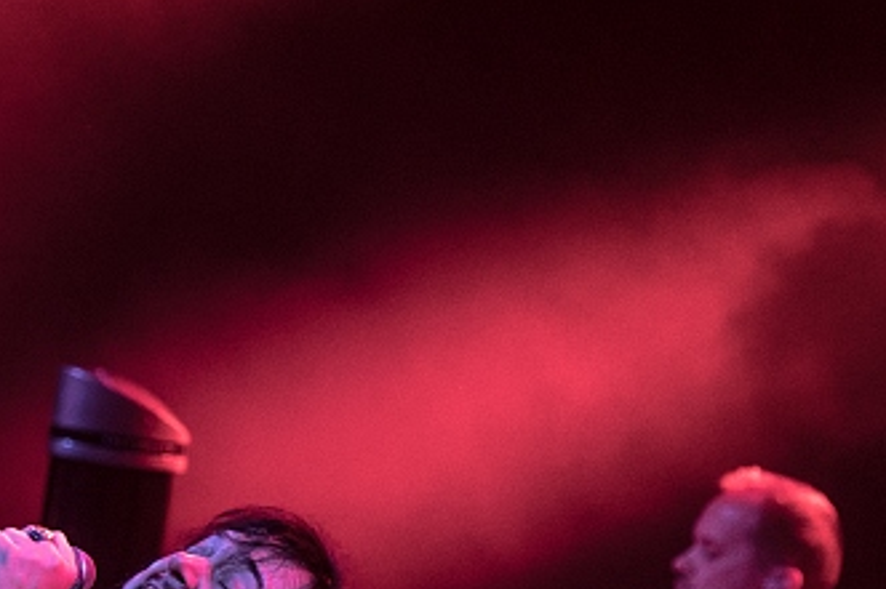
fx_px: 8806
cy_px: 584
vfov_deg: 3.8
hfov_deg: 5.8
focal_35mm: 358
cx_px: 480
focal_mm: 110
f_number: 2.8
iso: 1250
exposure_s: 1/100
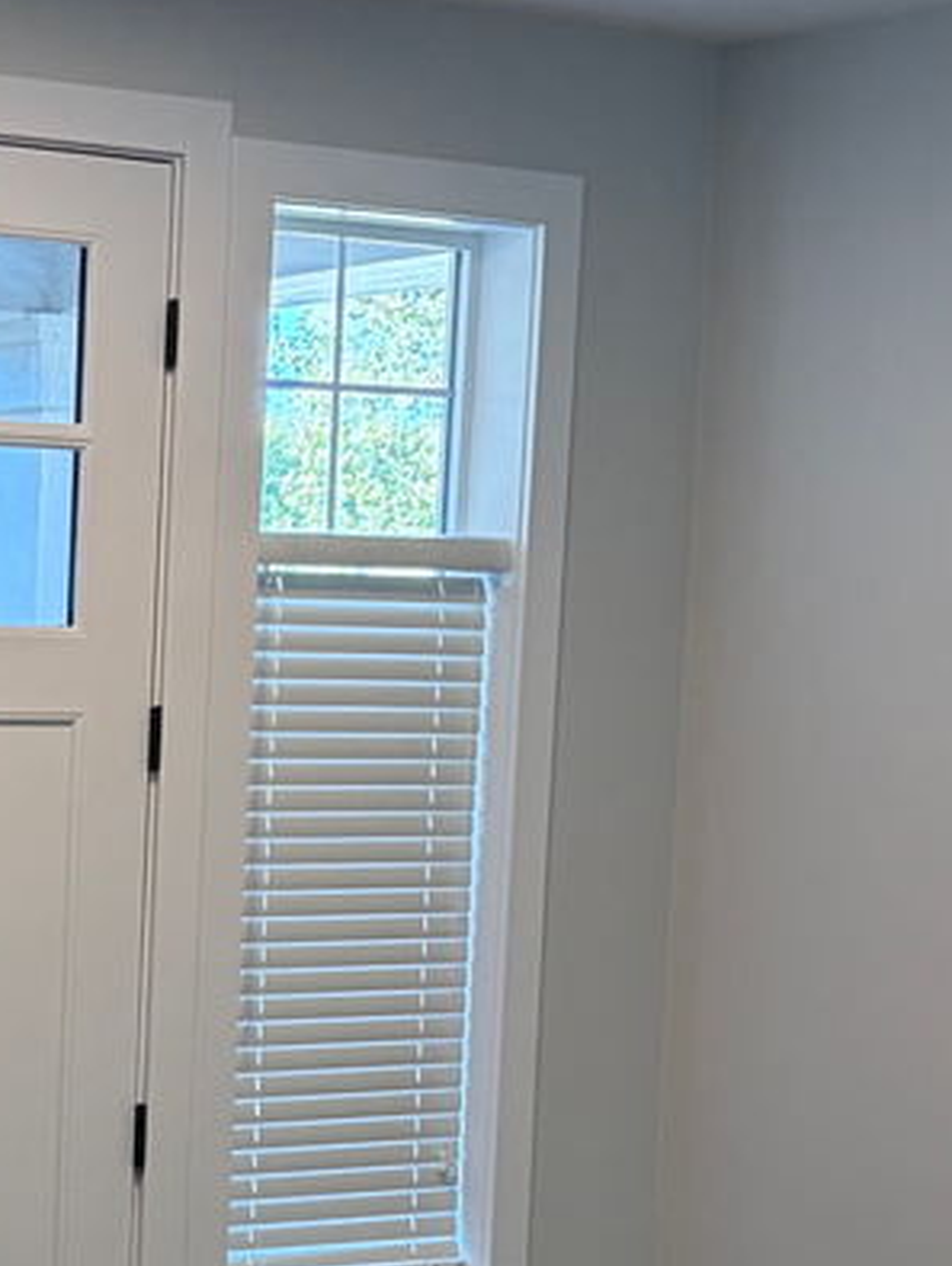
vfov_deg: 18.9
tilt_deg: -7.2
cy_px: 1244
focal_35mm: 101
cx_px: -401
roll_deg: -0.8
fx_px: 3698
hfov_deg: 13.9
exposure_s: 1/120
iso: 125
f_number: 1.6
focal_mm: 5.96
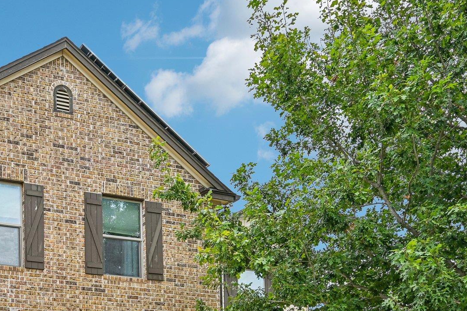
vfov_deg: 28.8
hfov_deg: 40.8
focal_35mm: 45
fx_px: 583
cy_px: 278
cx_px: 61
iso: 100
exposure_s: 1/125
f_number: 8
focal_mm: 23.5
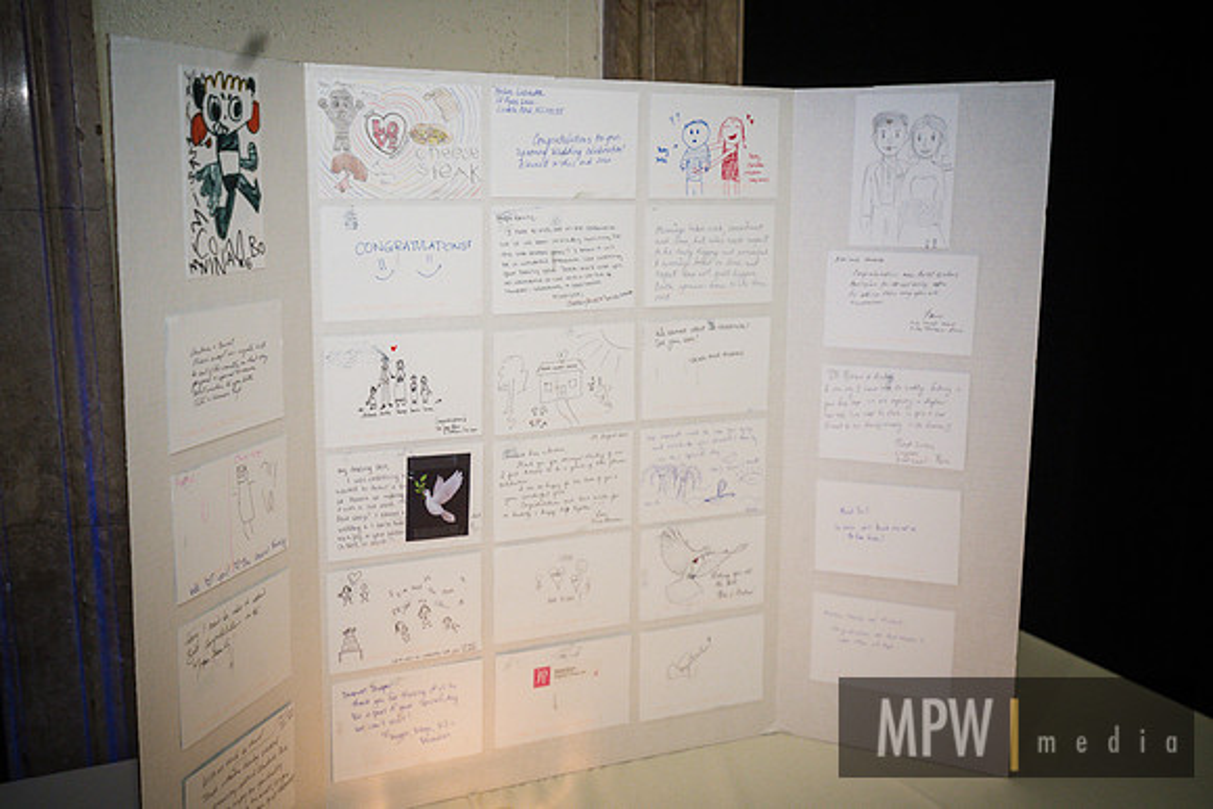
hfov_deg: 54.4
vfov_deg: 37.9
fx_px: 1180
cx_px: 606
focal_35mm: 35
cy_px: 404
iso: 4000
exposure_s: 1/80
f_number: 4
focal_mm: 35
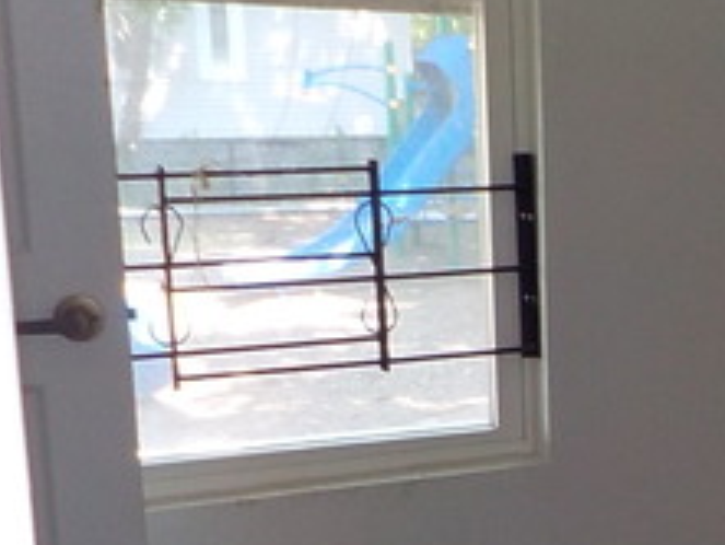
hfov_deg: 20.4
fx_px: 1823
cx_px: 958
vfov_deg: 16.7
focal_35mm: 87
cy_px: 515
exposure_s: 1/30
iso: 200
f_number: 3.3
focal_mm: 4.1
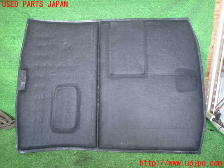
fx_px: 162
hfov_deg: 69.4
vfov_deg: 54.9
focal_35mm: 25
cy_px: 84
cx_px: 112
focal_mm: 4.5
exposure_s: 1/40
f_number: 2
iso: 200
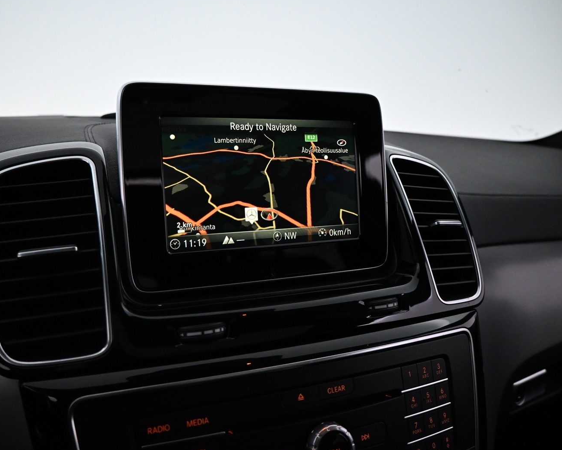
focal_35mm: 28
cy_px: 227
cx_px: 237
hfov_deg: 61.9
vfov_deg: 51.5
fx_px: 466
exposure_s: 1/125
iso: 3200
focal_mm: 16
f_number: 3.5
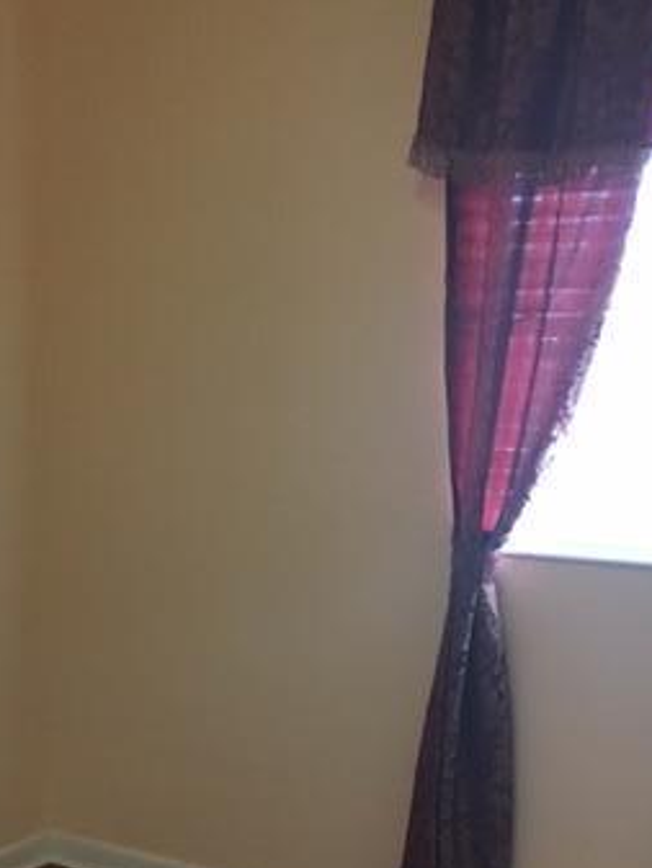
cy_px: 695
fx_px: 1380
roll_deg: +0.0
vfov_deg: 33.9
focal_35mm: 55
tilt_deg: -17.1
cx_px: 144
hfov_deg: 26.2
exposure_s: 1/30
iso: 200
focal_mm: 4.15
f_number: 2.2
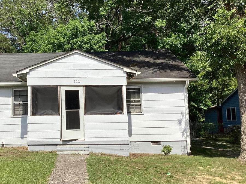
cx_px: 74
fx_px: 313
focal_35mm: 44
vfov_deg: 32.8
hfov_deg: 42.2
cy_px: 85
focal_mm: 3.3
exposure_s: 1/2092
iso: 25
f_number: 2.4
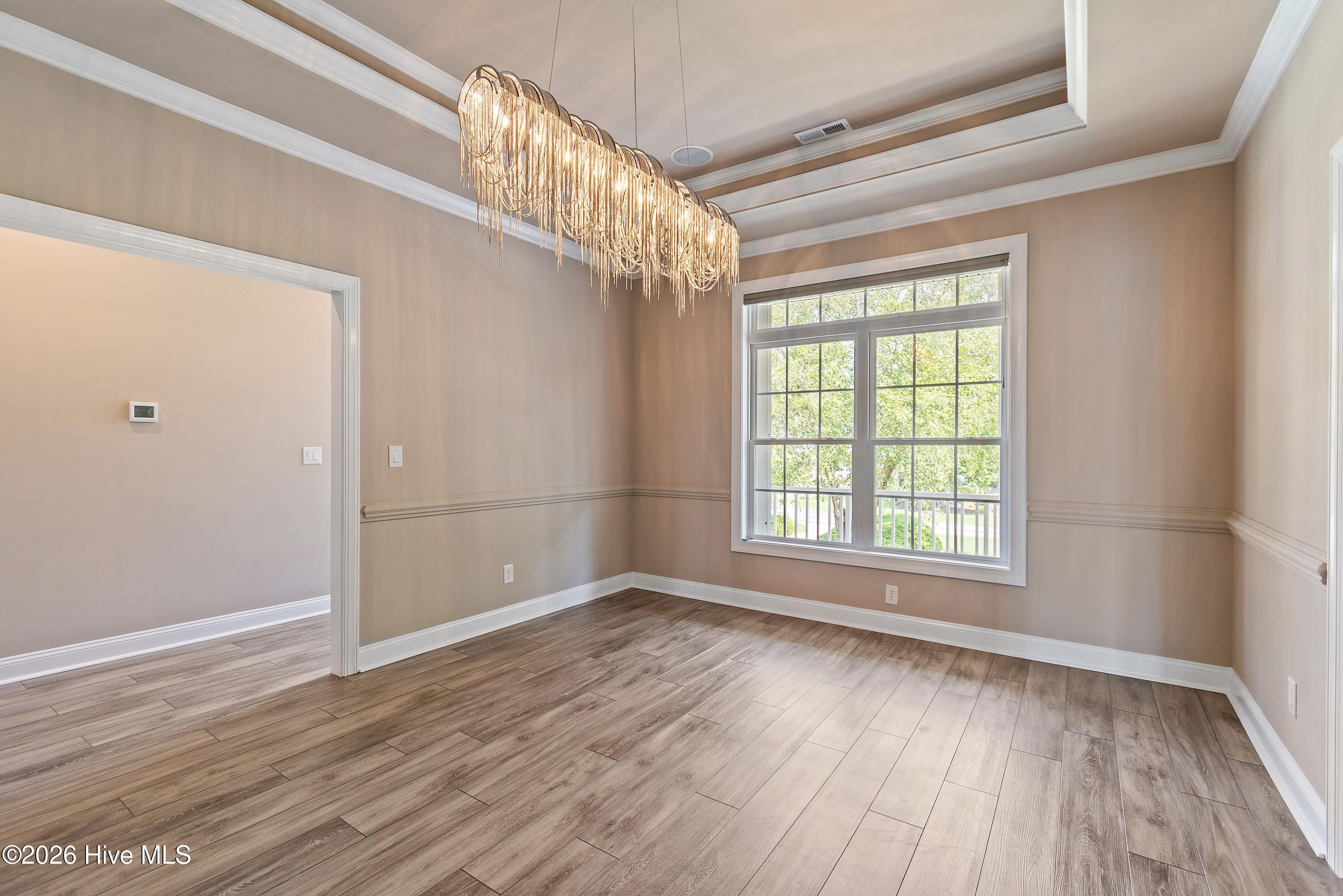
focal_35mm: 15
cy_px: 448
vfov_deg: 77.3
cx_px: 672
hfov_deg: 100.4
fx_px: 560
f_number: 4.5
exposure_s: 1/4
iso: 100
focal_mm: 10
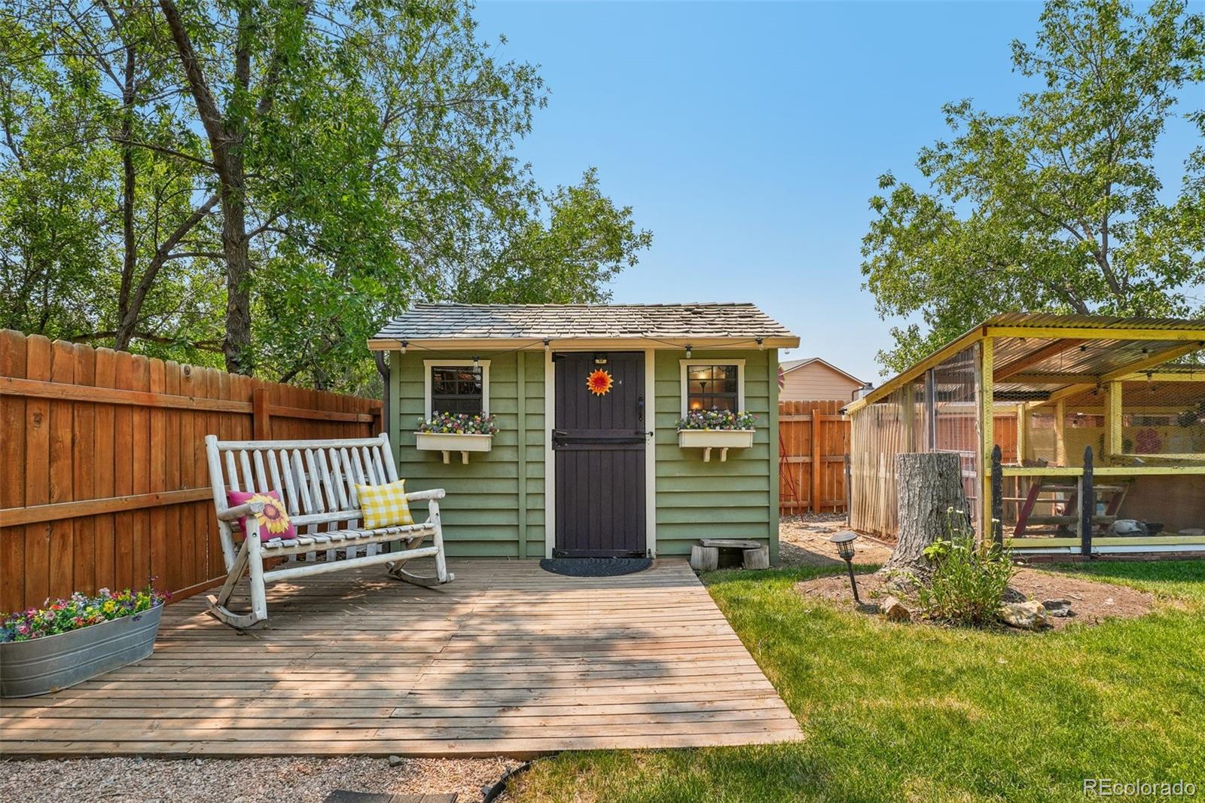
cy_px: 402
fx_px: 552
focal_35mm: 16
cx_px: 602
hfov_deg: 95.0
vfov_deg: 72.0
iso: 100
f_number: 8
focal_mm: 11
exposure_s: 1/350
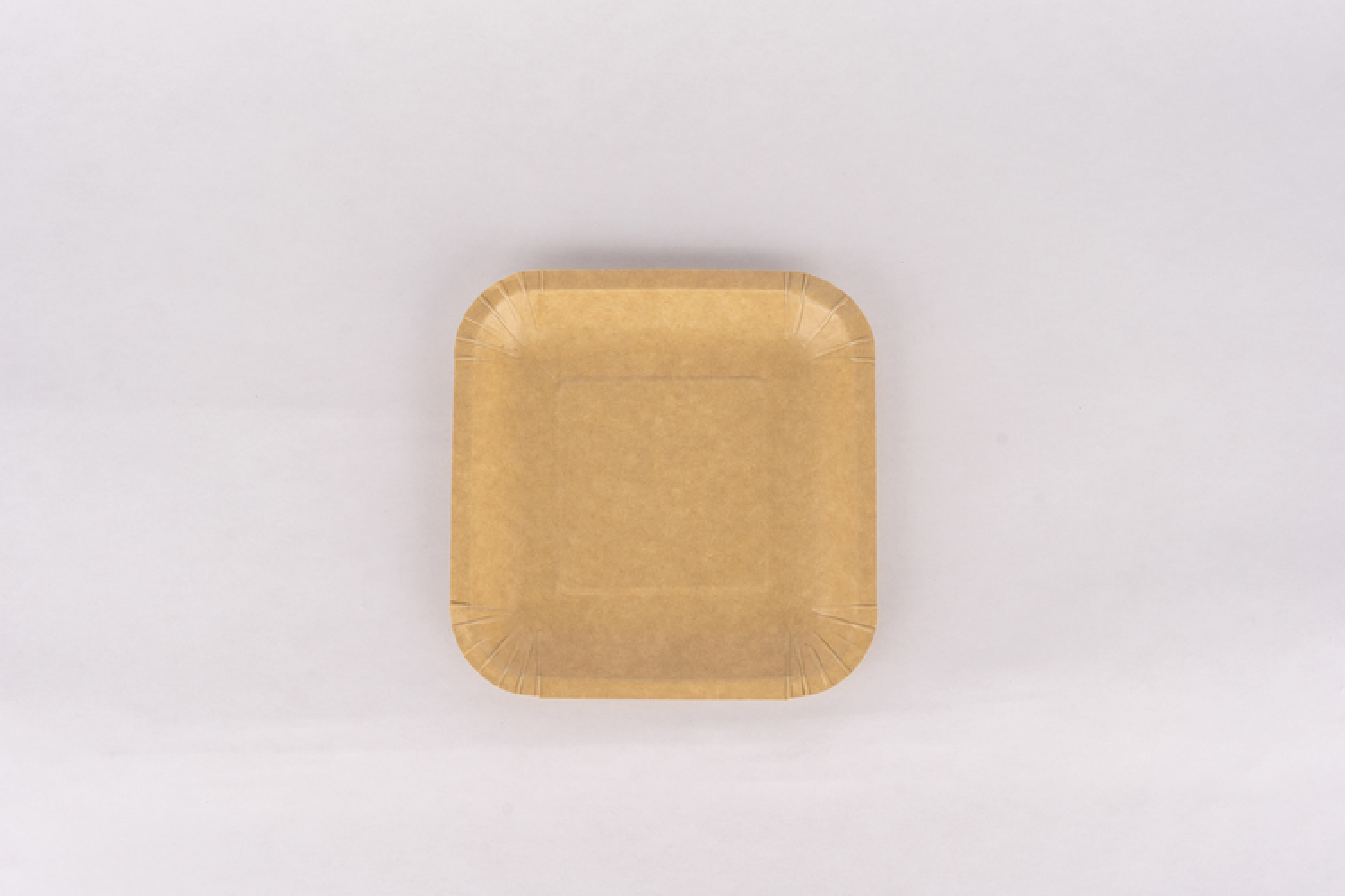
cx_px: 672
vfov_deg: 30.3
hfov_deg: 44.2
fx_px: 1655
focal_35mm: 44
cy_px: 448
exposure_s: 1/100
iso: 320
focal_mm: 44.3
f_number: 10
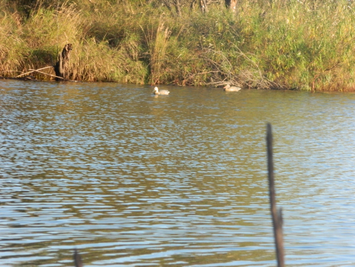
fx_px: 2851
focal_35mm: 278
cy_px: 134
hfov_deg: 7.1
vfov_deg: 5.3
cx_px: 178
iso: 400
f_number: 5.6
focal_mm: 50
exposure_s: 1/500
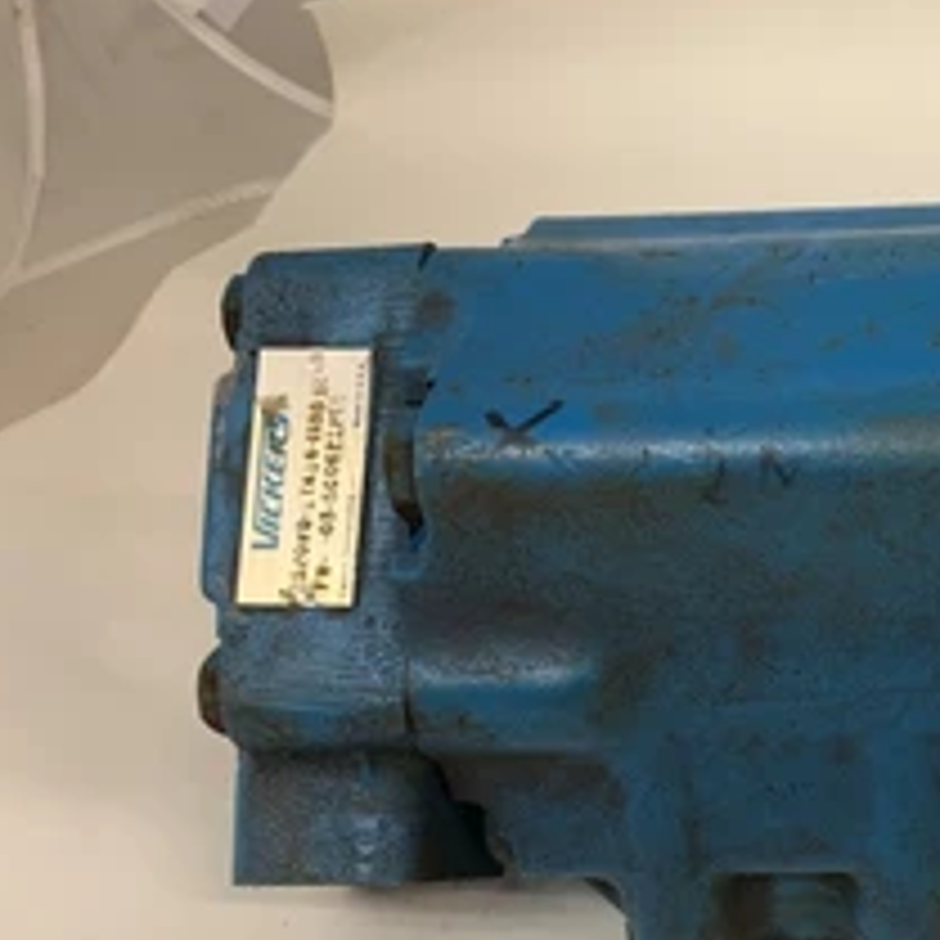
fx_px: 1352
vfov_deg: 37.8
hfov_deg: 35.9
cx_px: 855
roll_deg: +1.1
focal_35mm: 44
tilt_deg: -36.7
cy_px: 648
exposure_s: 1/60
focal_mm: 4.25
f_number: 1.8
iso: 125
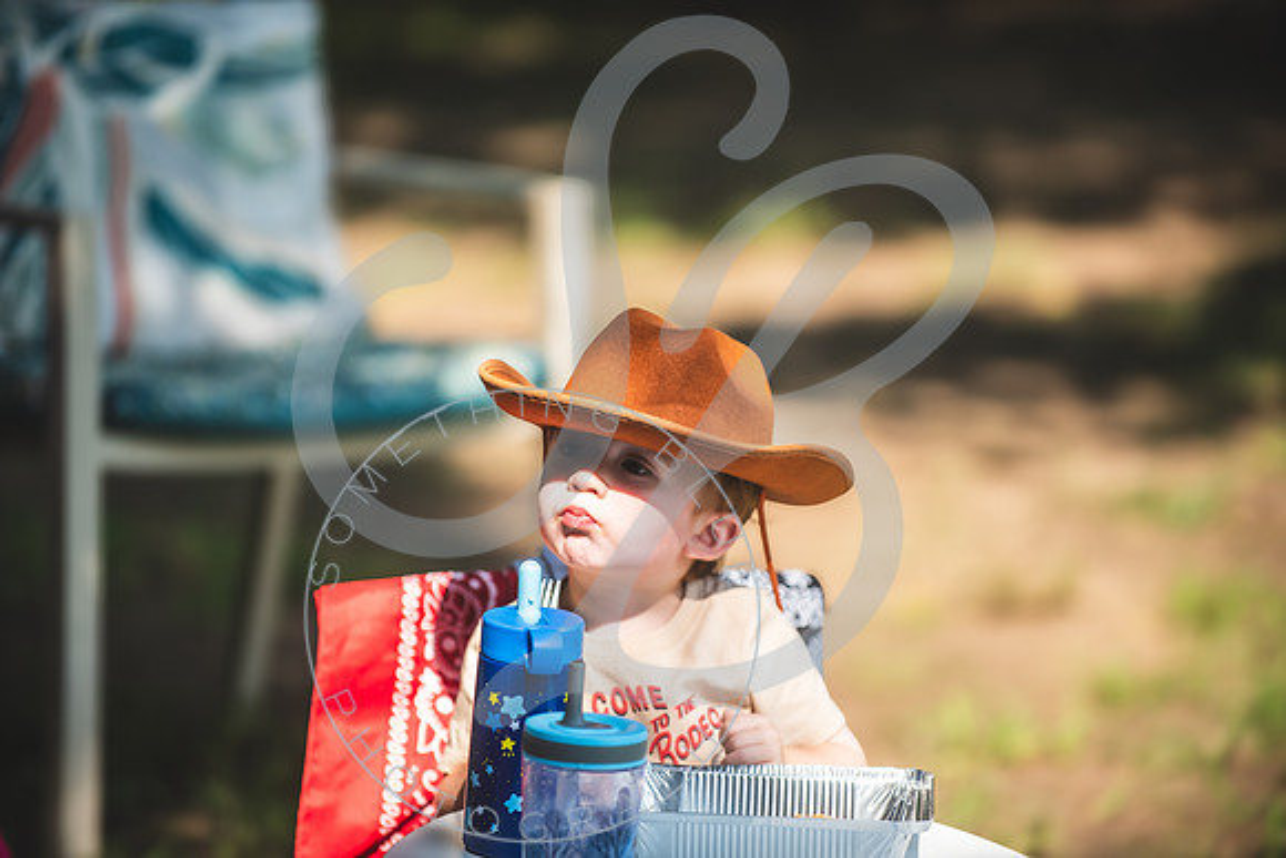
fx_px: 7146
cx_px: 643
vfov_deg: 6.9
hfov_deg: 10.3
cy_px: 429
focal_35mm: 200
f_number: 2.8
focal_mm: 200
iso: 200
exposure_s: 1/1000
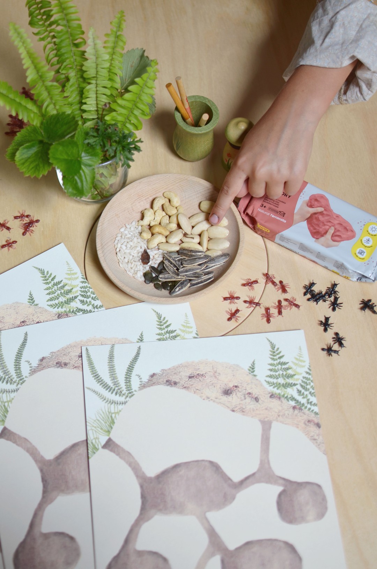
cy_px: 284
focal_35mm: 52
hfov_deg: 25.6
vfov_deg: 37.9
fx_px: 829
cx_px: 188
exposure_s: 1/100
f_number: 1.8
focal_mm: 35
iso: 140
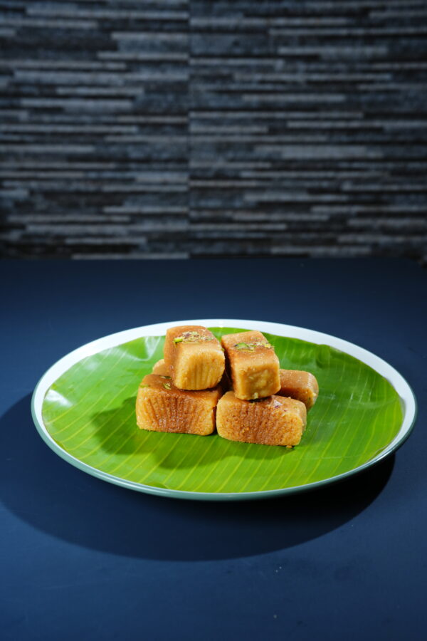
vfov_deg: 39.6
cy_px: 320
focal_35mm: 50
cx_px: 214
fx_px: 890
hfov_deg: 27.0
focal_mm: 50
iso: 640
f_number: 7.1
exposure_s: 1/100
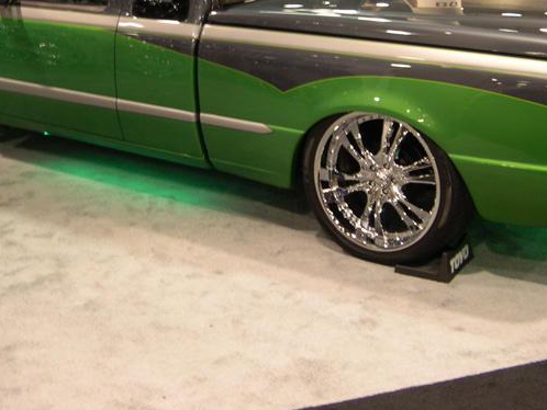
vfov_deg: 23.7
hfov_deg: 31.6
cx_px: 235
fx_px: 964
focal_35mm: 61
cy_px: 83
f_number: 2.8
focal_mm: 8
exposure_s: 1/4.9
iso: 100
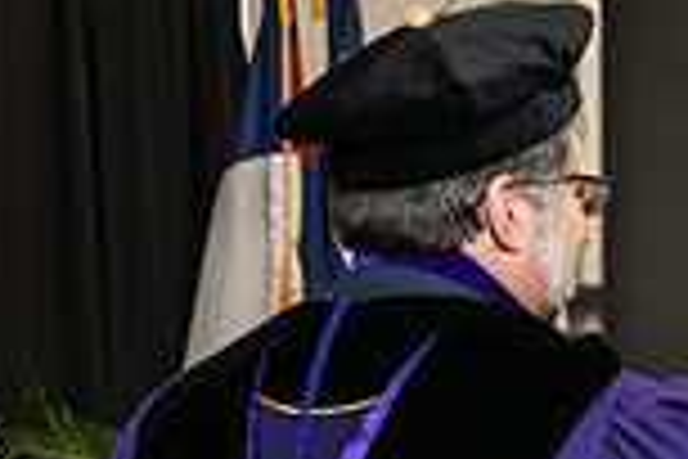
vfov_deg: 5.5
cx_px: 845
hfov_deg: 8.1
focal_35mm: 251
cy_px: 322
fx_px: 4797
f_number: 5
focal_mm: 66
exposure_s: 1/200
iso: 2500
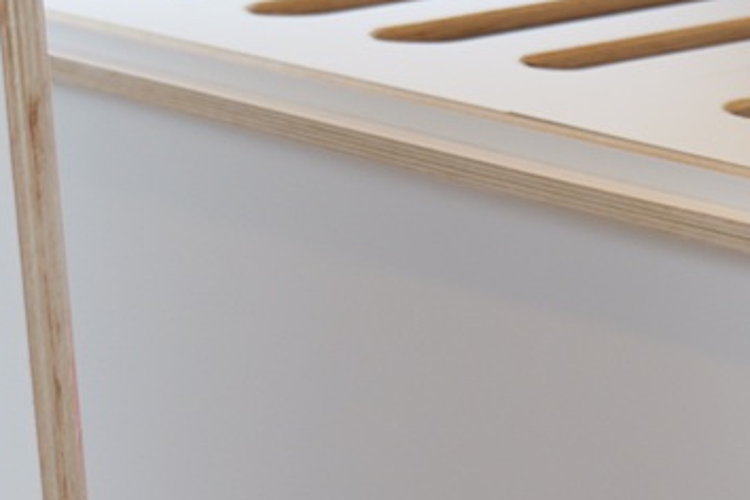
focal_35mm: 195
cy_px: 318
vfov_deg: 7.0
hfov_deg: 9.9
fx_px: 4062
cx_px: 1424
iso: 800
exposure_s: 1/60
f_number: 5
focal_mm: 46
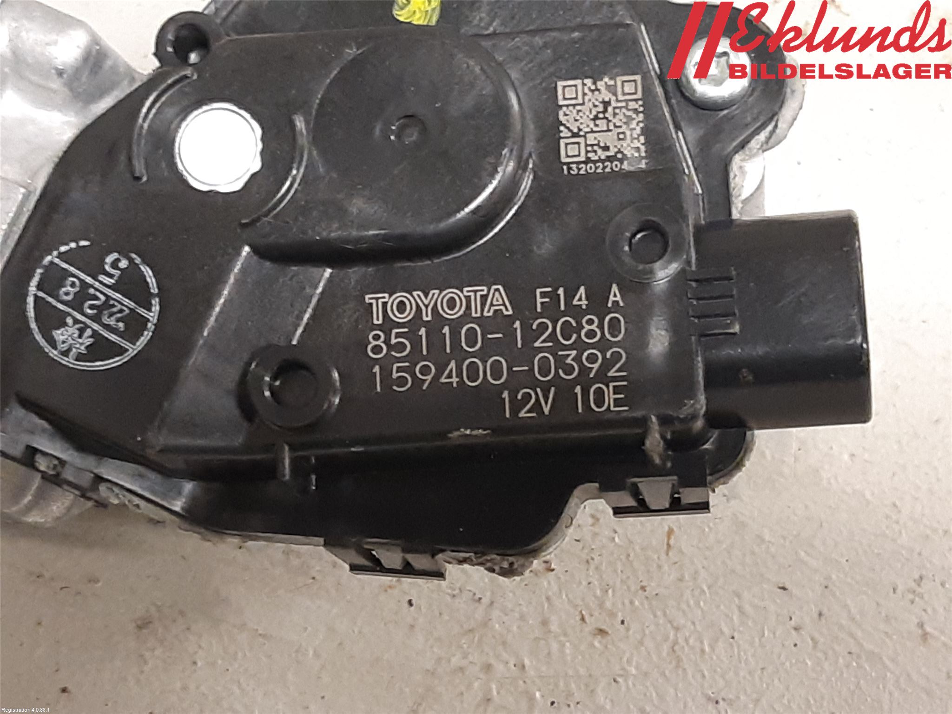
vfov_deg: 53.1
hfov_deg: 67.3
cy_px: 357
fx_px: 715
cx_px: 476
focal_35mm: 26
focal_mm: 3.93
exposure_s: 1/33
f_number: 1.7
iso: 250
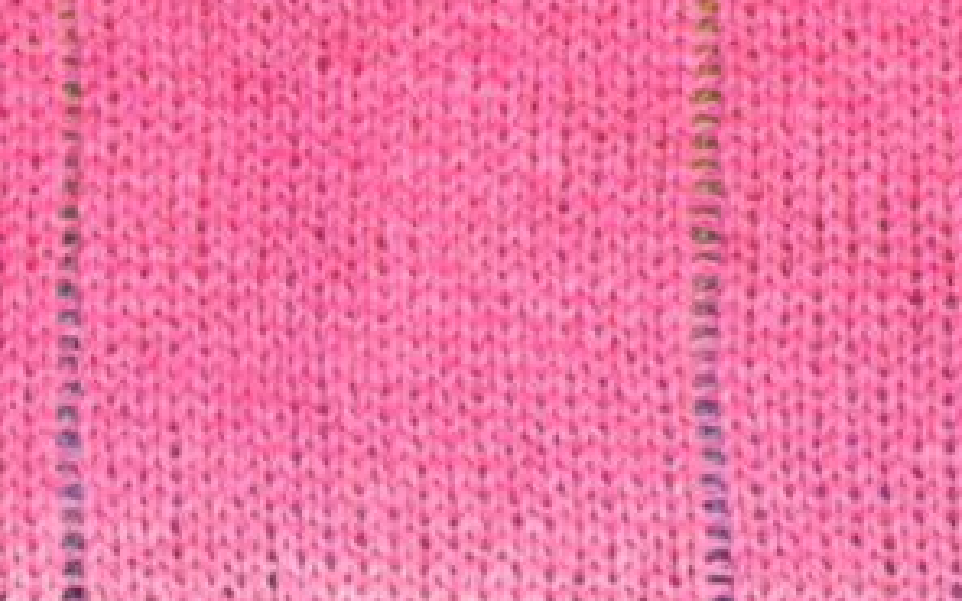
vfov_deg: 8.4
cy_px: 526
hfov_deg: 13.5
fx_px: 4064
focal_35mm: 155
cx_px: 578
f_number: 5.6
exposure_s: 1/60
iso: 400
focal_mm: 30
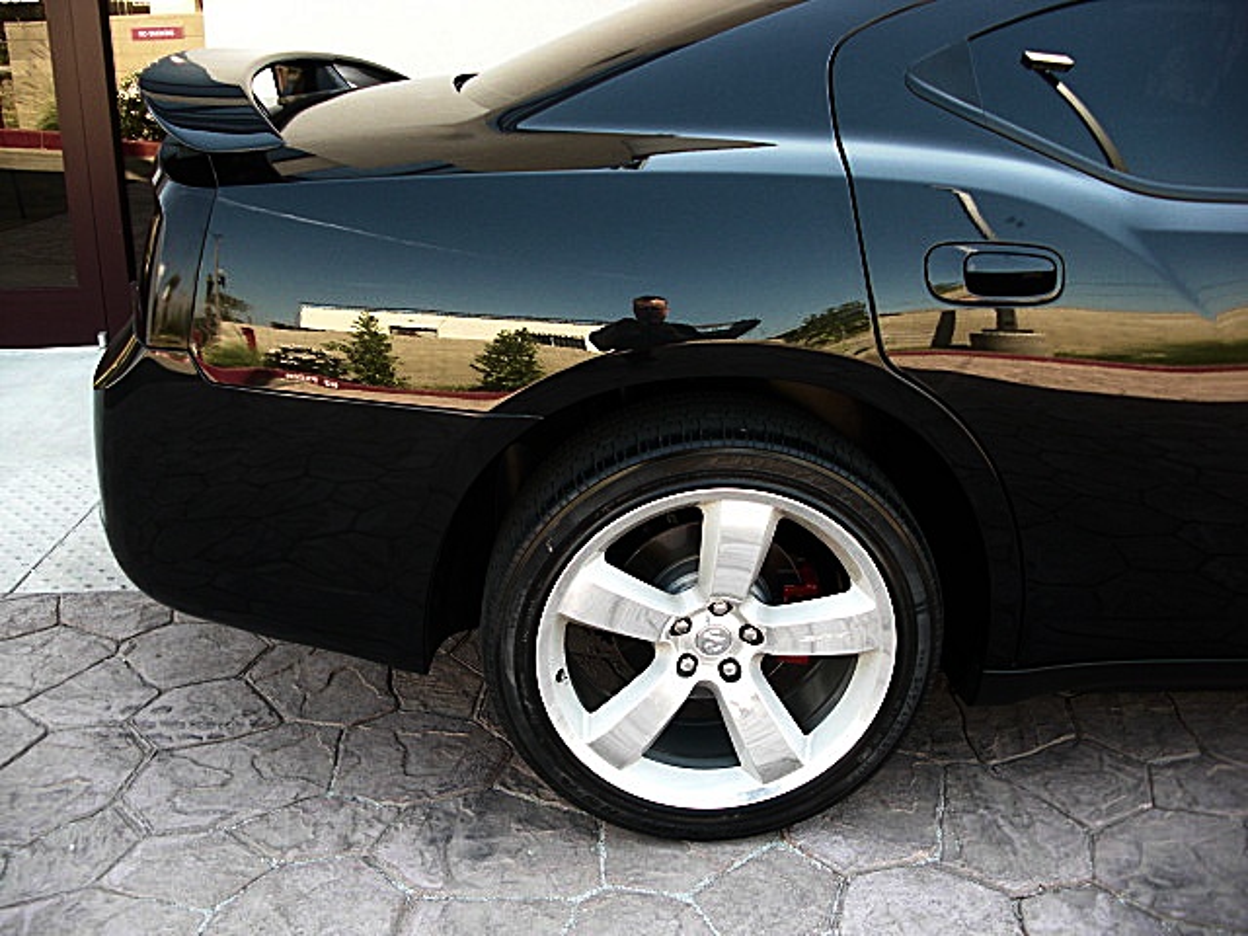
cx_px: 624
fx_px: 1298
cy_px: 468
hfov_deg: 51.4
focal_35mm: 36
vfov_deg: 39.7
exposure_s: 1/100
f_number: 2.8
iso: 100
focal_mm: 6.3
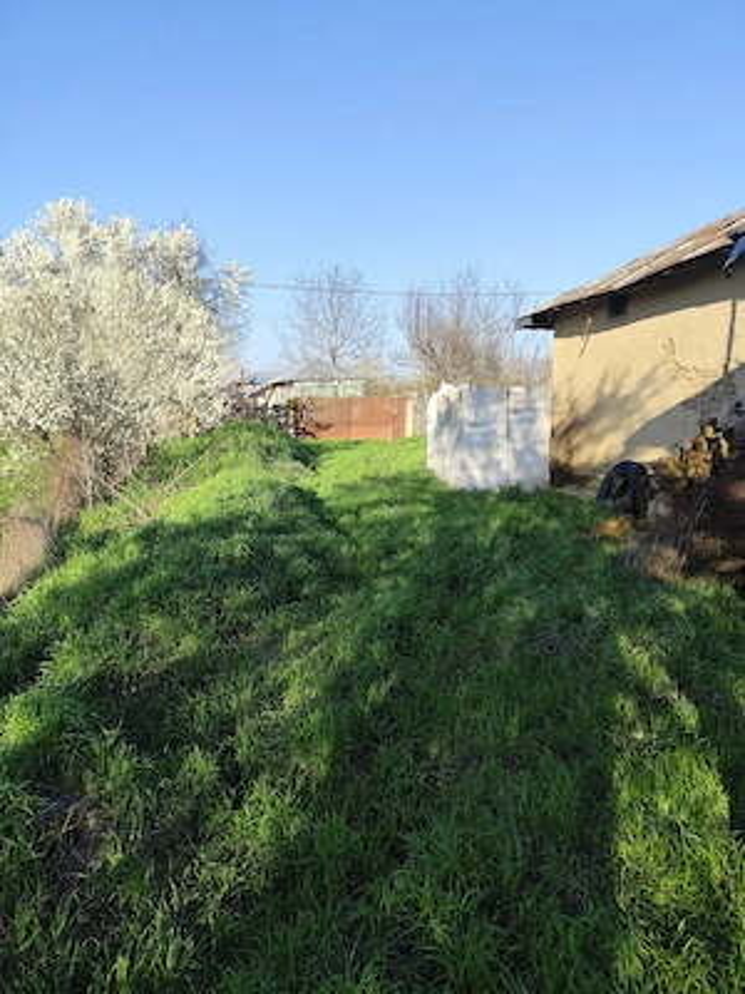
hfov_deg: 58.9
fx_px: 660
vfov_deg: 73.9
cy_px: 497
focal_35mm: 23
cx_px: 372
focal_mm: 6.19
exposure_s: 1/490
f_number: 1.65
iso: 50
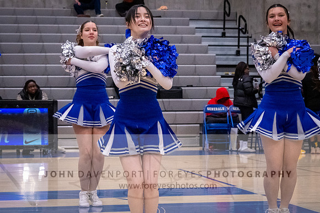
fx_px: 1012
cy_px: 51
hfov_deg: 18.0
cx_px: 152
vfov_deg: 12.0
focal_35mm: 114
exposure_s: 1/500
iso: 18000
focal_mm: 70
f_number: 7.1
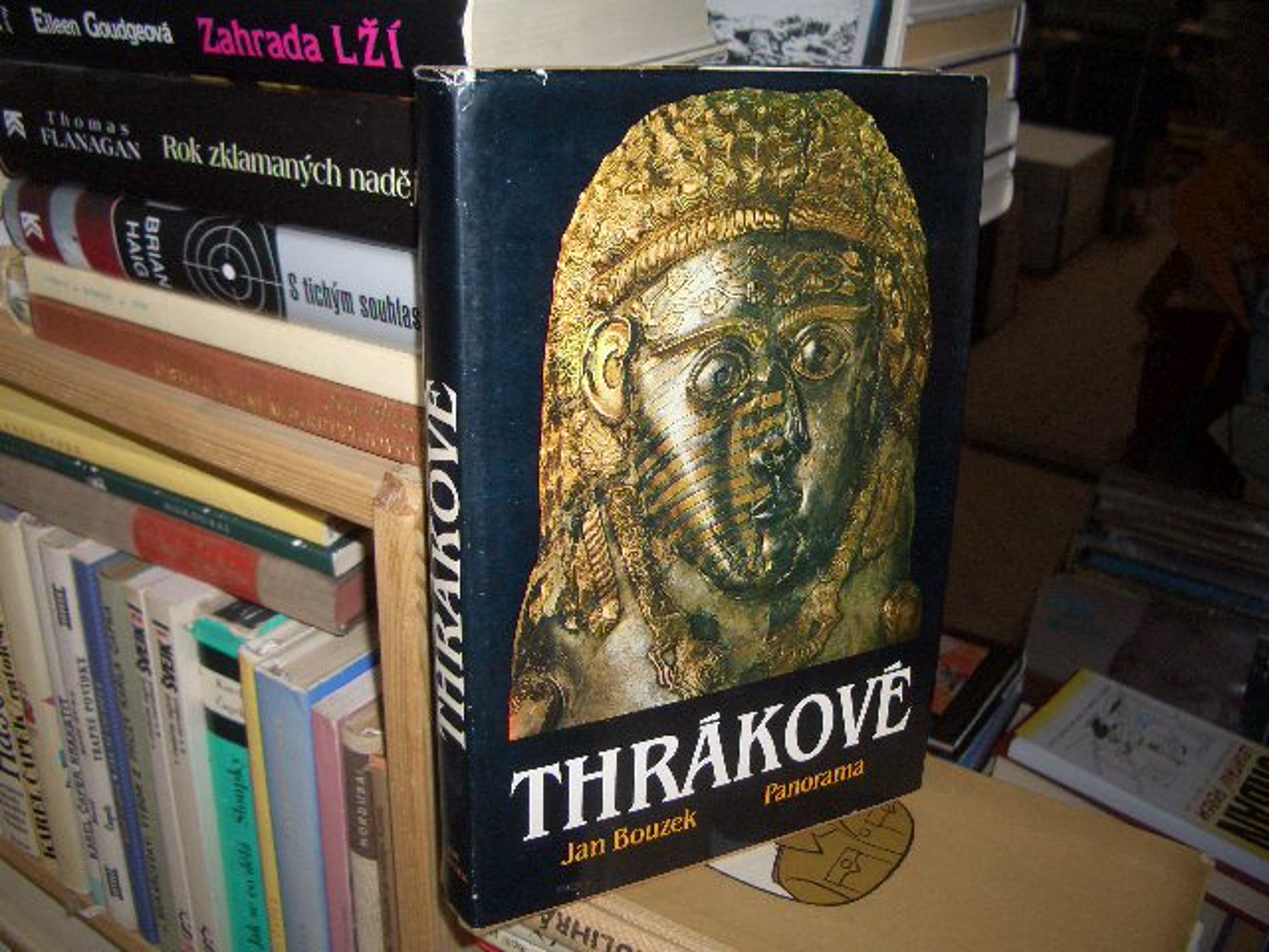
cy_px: 476
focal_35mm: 35
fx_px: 1283
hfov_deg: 52.6
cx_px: 634
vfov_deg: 40.7
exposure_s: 1/60
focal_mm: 5.8
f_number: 2.6
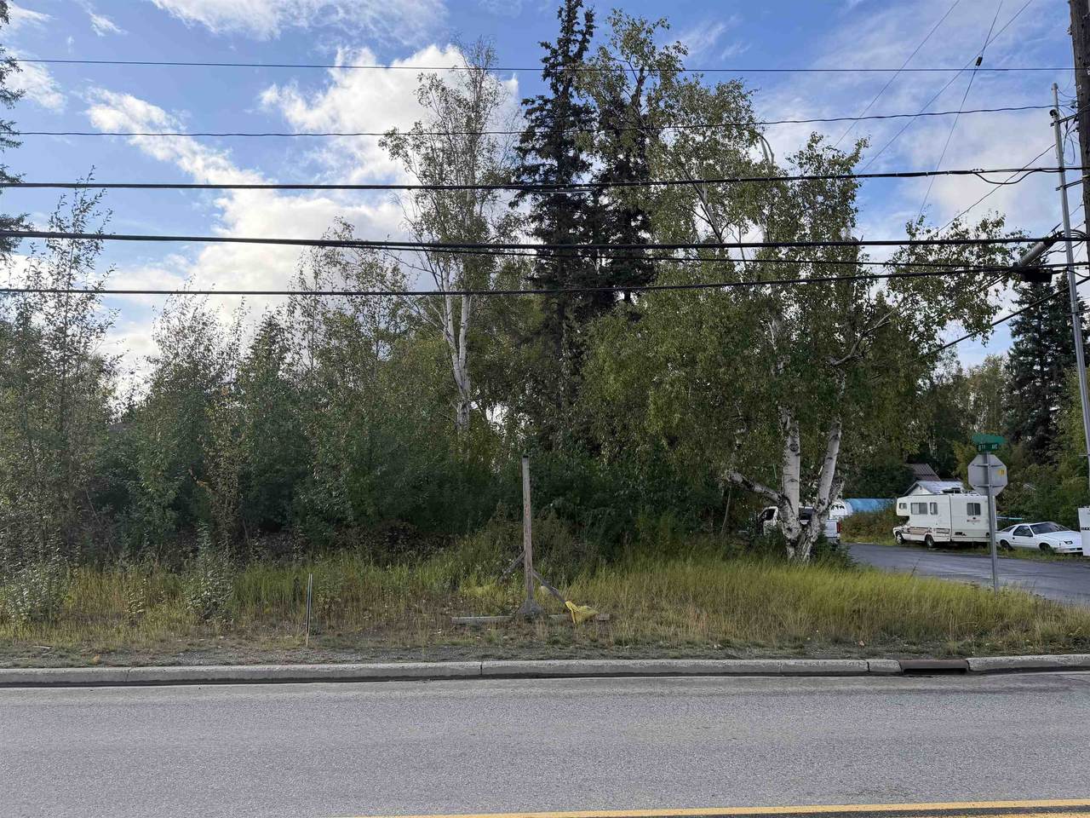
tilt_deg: +6.7
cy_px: 409
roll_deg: +0.2
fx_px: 756
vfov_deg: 56.8
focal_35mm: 24
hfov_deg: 71.6
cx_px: 545
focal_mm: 6.76
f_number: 1.78
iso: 100
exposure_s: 1/2525
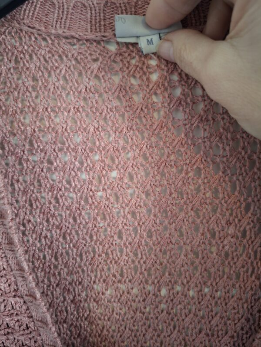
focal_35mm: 23
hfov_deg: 58.9
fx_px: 231
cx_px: 130
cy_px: 174
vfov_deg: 73.9
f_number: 1.8
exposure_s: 1/25
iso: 640
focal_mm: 5.54
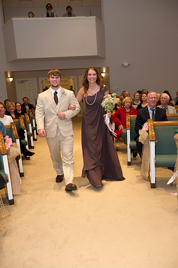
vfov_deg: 58.8
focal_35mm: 32
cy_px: 134
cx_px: 89
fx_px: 238
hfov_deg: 41.0
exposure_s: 1/80
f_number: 4
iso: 1250
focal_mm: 32
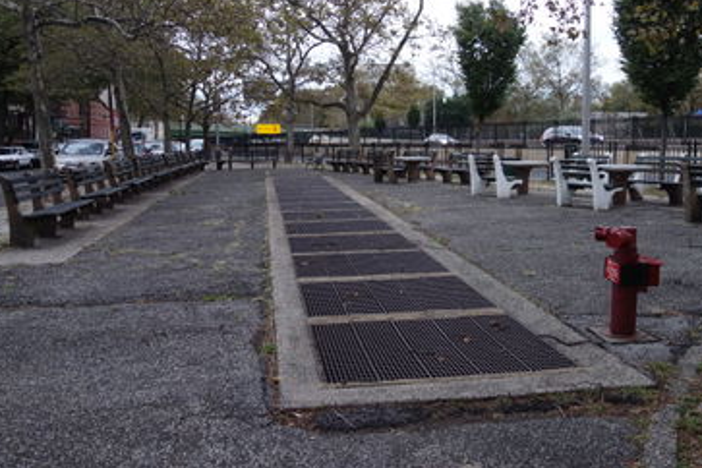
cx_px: 389
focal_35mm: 37
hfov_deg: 51.8
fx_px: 721
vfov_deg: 35.6
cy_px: 161
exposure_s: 1/250
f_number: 1.8
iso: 640
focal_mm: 10.4
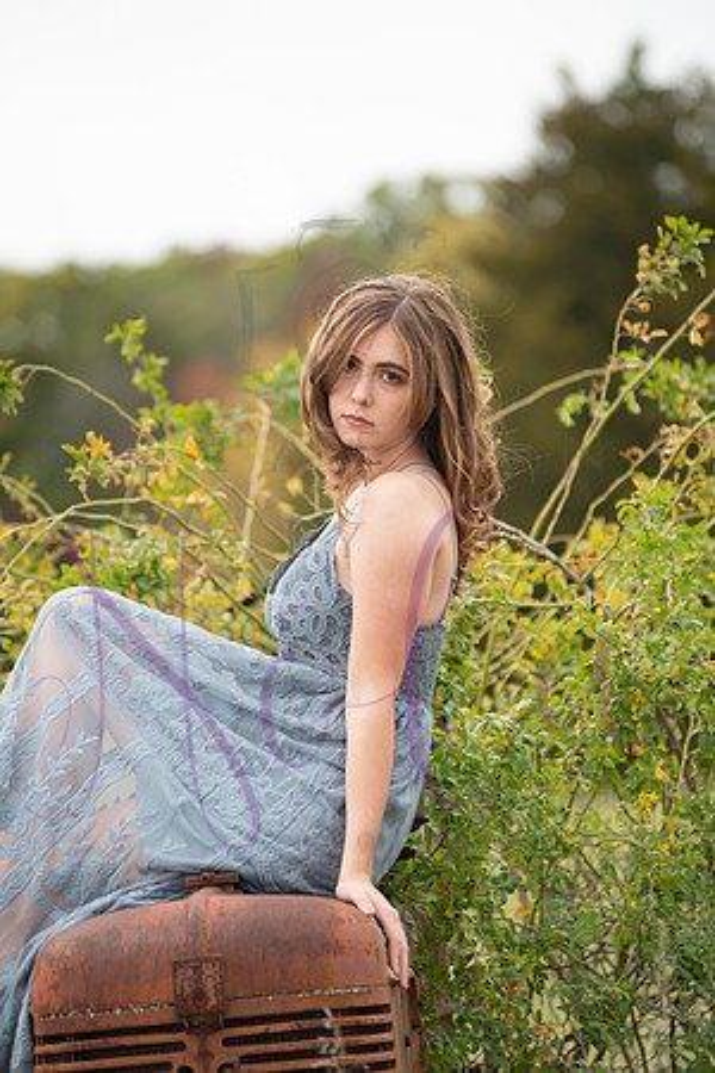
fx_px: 5958
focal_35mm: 200
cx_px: 358
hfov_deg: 6.9
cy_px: 536
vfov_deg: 10.3
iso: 800
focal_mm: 200
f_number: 4.5
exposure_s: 1/500
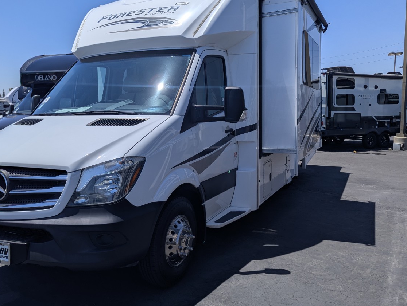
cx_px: 192
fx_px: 353
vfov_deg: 46.8
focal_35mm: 30
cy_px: 133
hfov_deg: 59.9
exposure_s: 1/4926
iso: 47
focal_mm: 6.81
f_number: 1.85
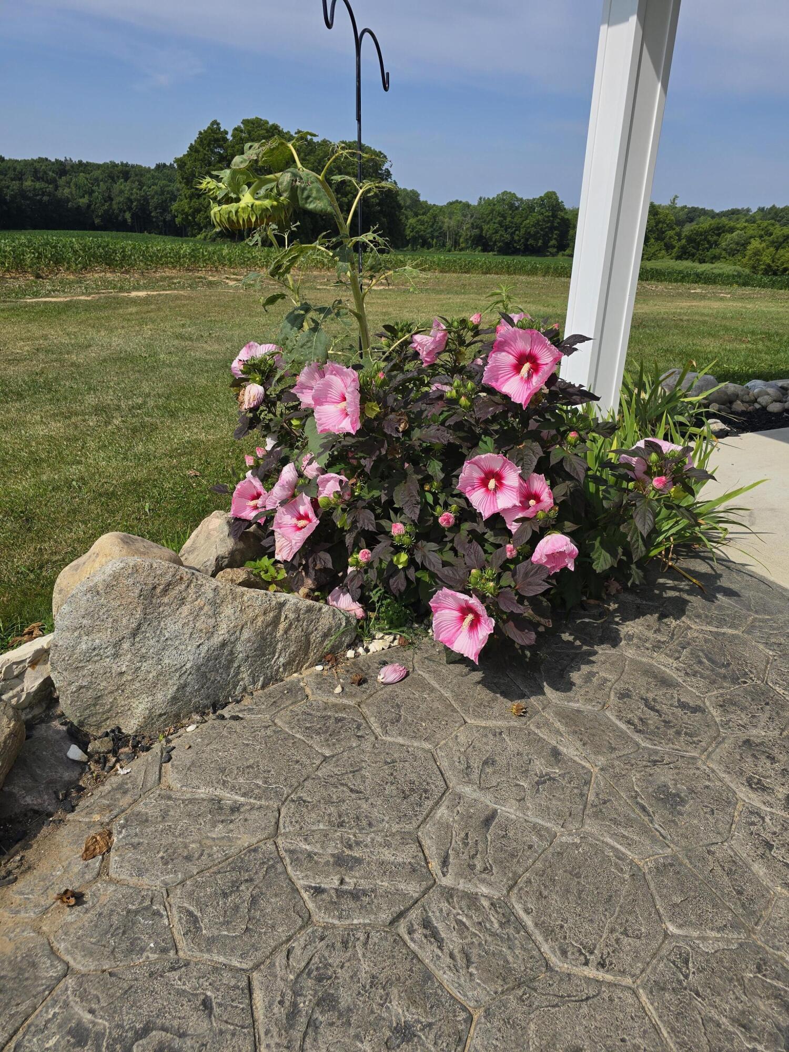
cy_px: 526
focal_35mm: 23
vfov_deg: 73.9
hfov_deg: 58.9
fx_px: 699
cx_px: 394
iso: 12
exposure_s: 1/1222
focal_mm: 6.3
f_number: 1.7
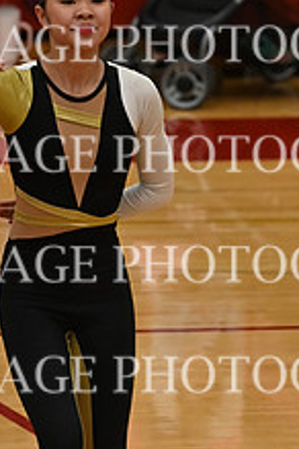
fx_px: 8434
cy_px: 209
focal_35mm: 677
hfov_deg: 2.0
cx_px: 99
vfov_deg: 3.0
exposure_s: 1/400
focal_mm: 170
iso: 3200
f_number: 4
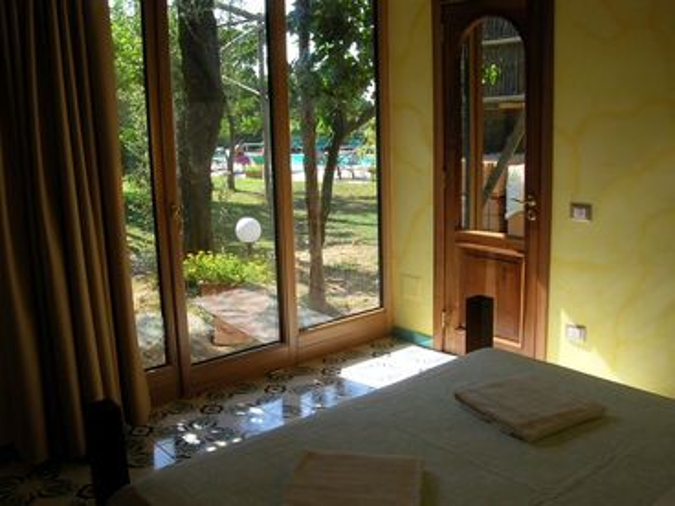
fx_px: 663
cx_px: 338
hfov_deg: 54.0
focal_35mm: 34
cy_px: 253
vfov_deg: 41.8
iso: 50
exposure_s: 1/80.4
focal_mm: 5.7
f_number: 4.9
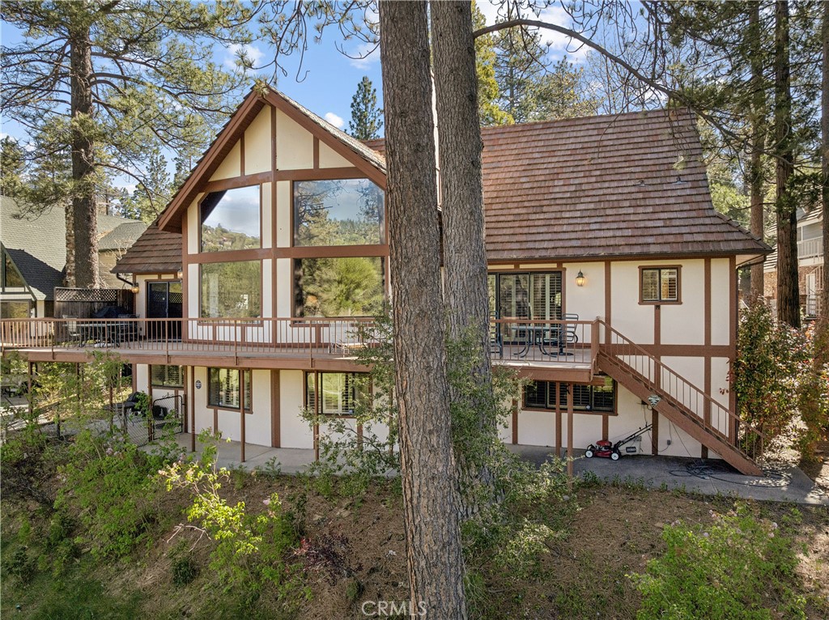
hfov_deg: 71.6
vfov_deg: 56.7
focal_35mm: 24
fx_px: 574
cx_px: 414
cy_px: 310
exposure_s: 1/40
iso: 100
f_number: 2.8
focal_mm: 12.3
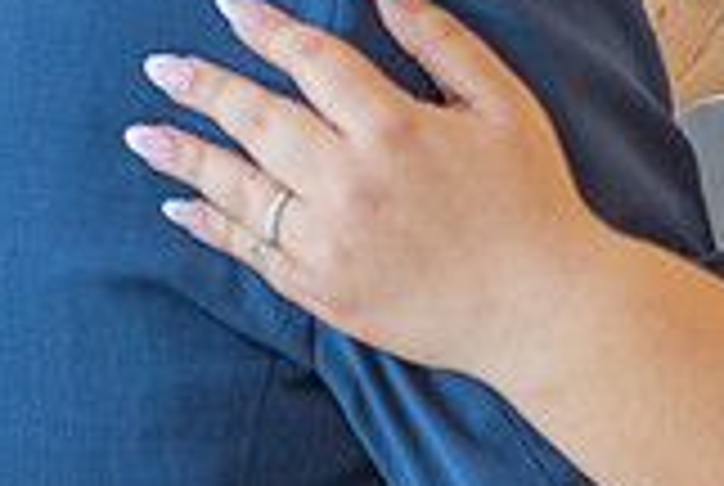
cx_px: 562
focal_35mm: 252
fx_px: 5077
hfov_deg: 8.1
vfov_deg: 5.4
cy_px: -277
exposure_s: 1/80
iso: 1250
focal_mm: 70
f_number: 3.2
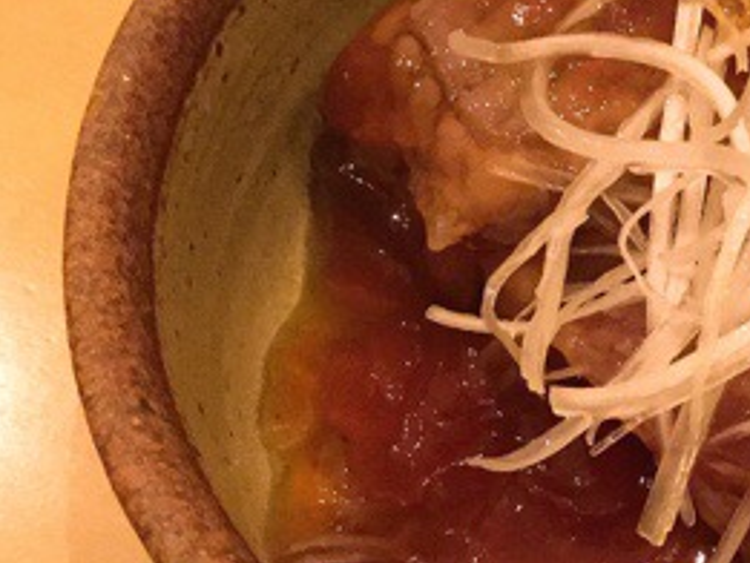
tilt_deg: -56.8
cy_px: 290
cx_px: 822
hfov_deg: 24.0
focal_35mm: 76
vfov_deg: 19.4
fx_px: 1647
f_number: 2.4
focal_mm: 3.3
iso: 500
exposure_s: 1/15
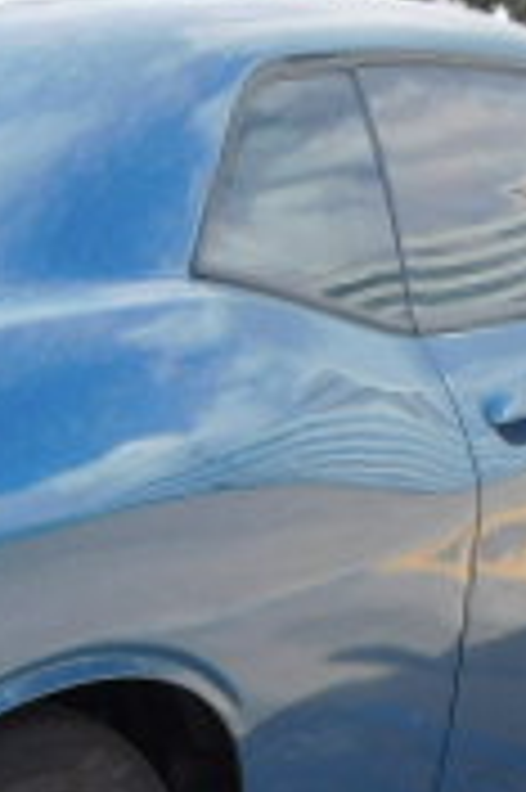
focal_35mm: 87
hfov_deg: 14.7
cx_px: -247
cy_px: 765
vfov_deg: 22.6
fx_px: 1910
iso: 125
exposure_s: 1/640
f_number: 3
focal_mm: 4
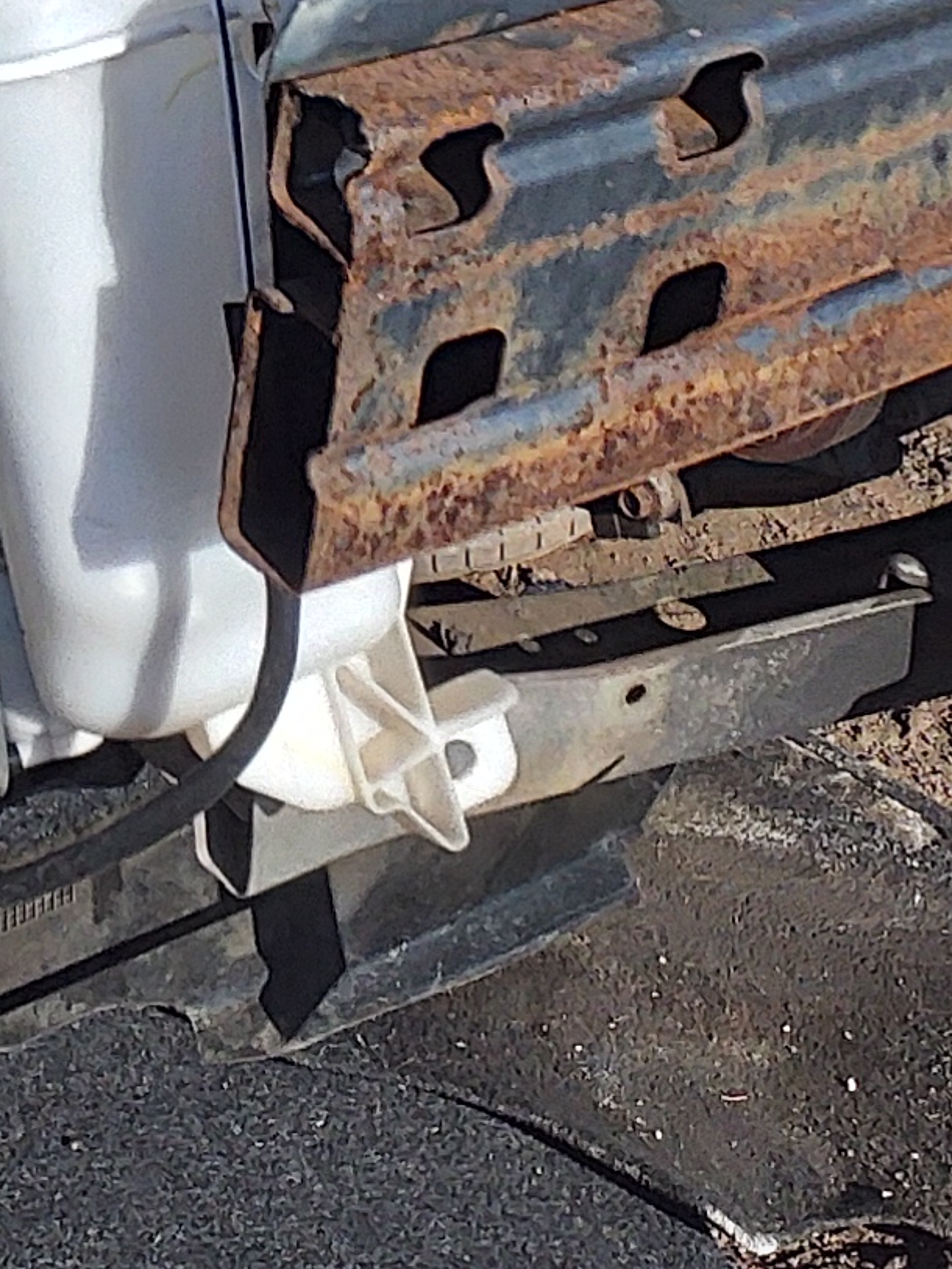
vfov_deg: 13.7
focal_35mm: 132
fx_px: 4839
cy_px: -810
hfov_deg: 10.8
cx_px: -510
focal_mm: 3.58
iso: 40
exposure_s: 1/976
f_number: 1.9
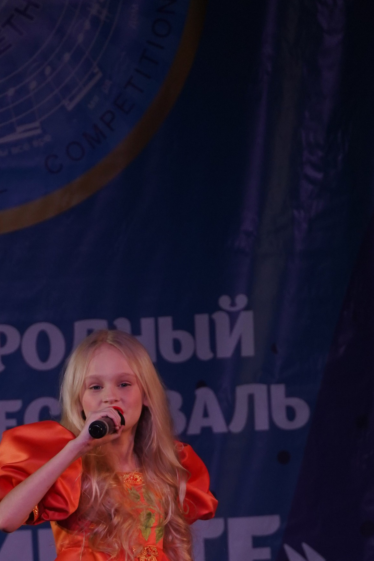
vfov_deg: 4.5
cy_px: 629
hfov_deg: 3.0
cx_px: 65
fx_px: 7057
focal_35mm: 453
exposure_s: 1/400
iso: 1600
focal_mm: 193
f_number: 5.6
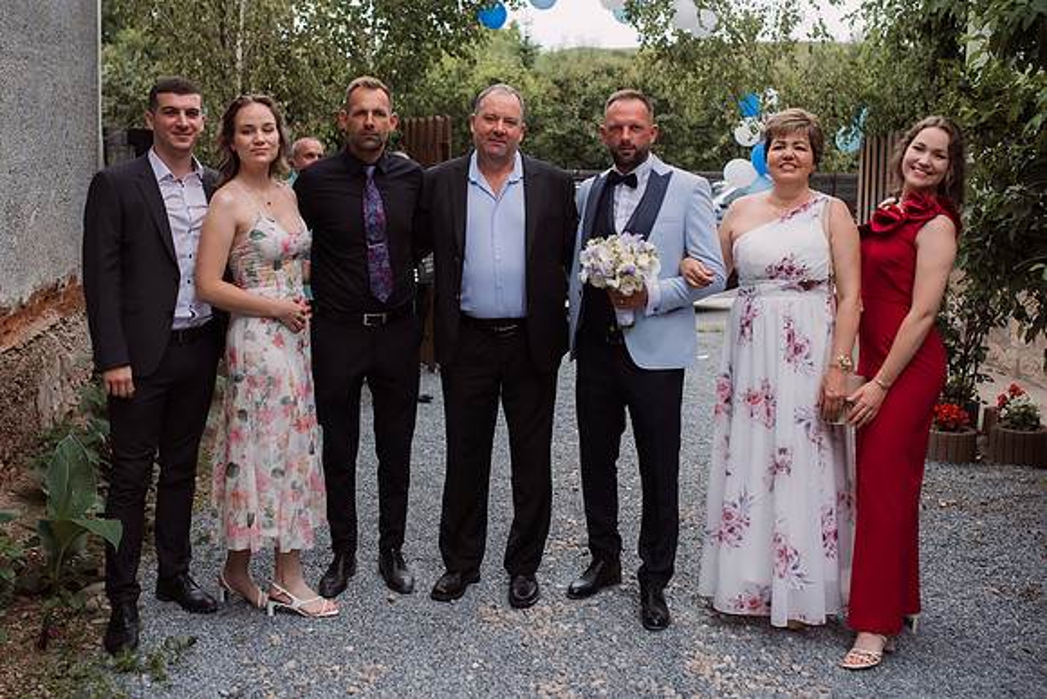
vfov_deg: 32.8
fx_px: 1183
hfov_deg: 47.7
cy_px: 297
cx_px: 476
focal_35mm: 41
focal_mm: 35
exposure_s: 1/400
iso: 100
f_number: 3.5
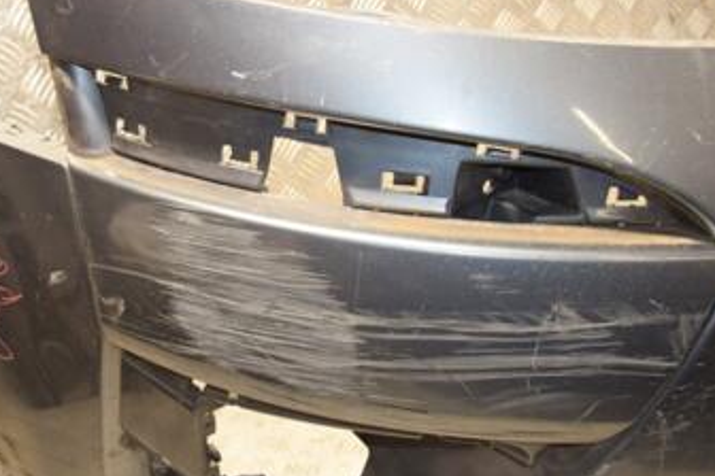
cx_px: 249
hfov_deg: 33.7
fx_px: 1172
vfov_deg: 22.9
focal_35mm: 59
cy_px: 298
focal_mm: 22
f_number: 5
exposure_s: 1/125
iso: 800
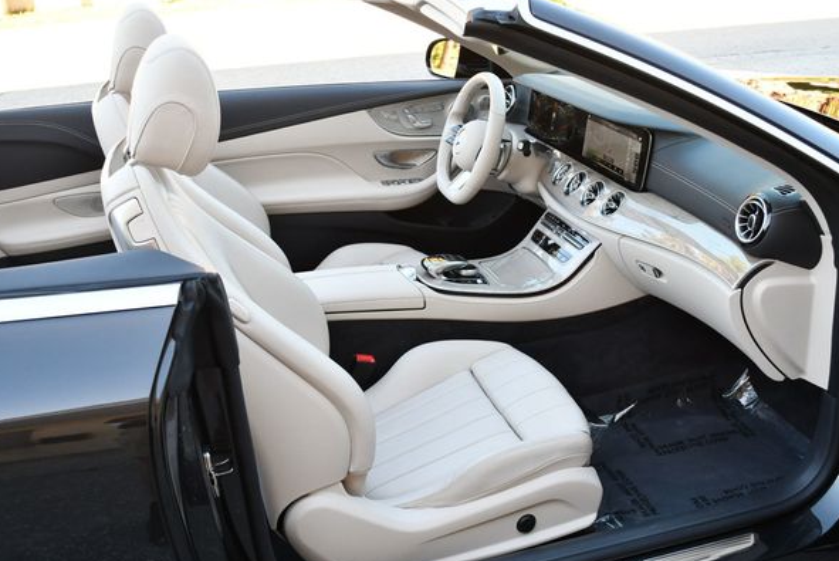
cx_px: 422
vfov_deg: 34.3
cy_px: 293
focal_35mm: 39
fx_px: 910
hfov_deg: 49.5
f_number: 3.5
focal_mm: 18
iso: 400
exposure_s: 1/250
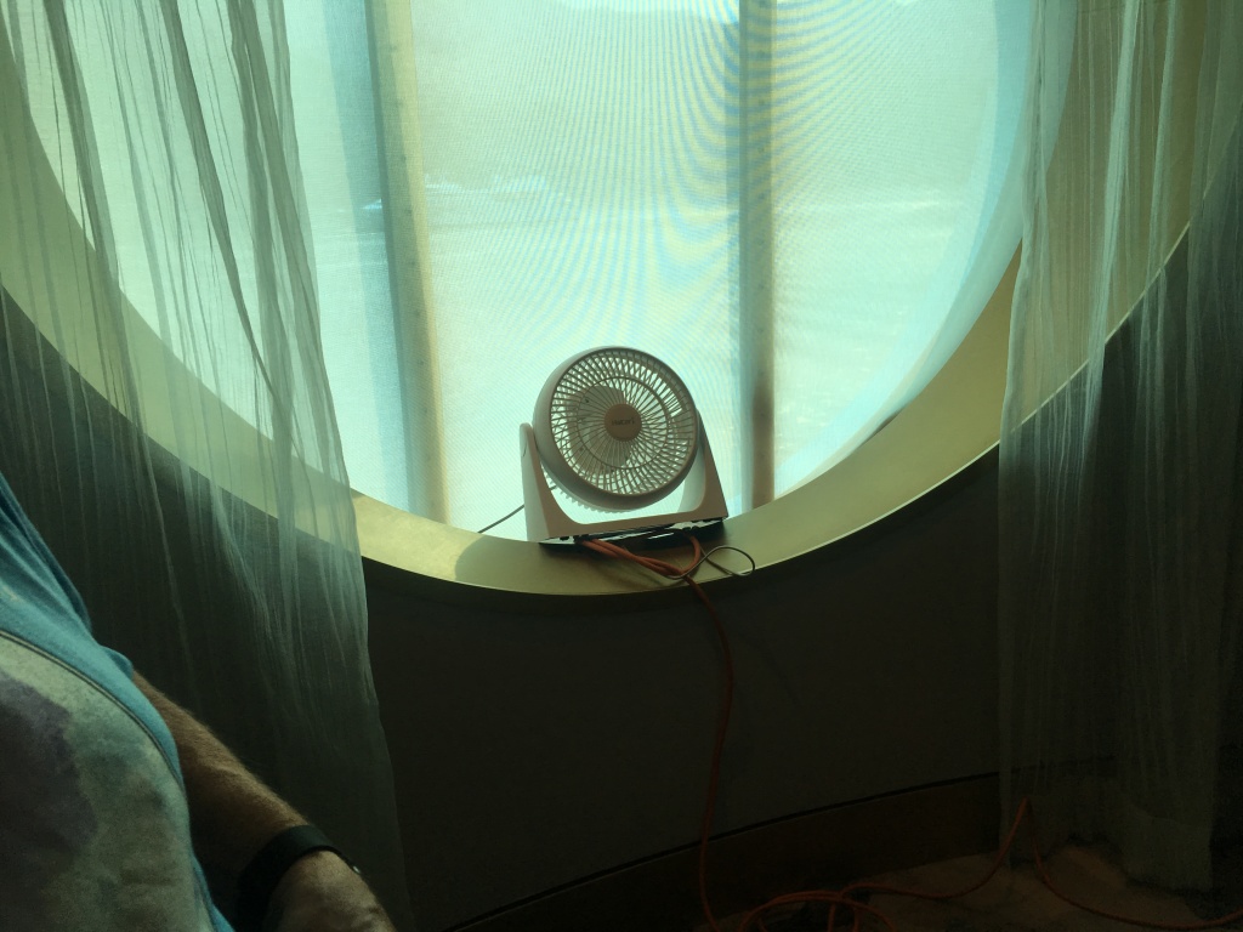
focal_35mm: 29
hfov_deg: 61.7
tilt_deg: -15.1
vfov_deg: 48.2
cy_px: 466
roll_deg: +2.2
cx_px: 622
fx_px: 1041
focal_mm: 4.15
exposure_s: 1/60
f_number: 2.2
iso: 25
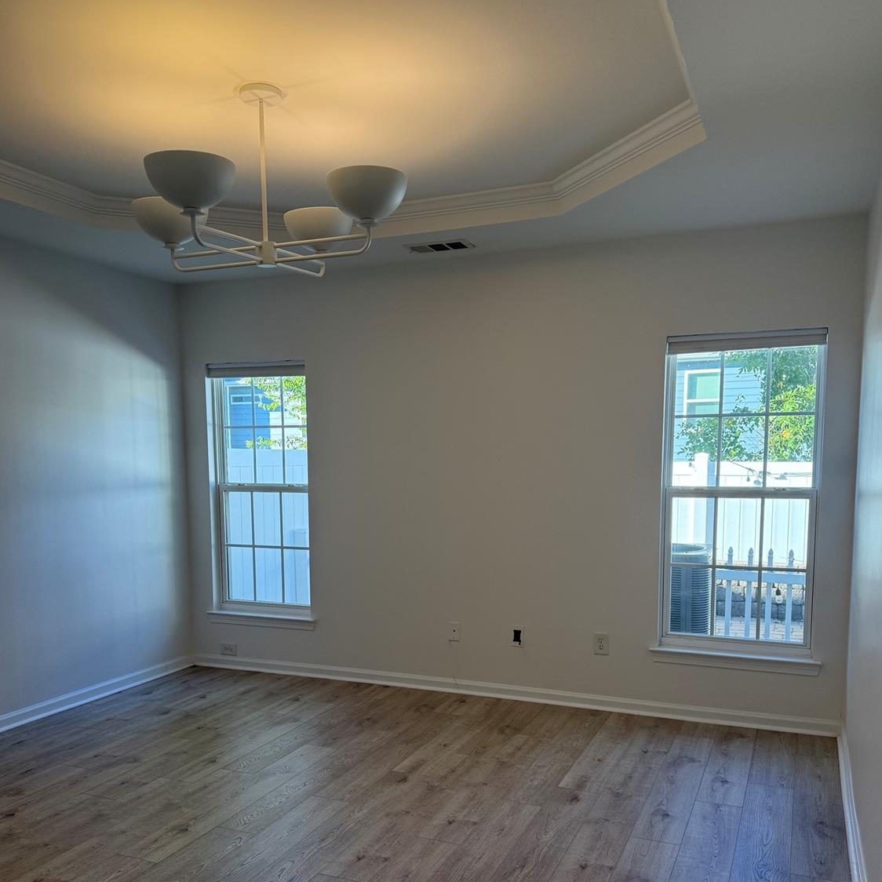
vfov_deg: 55.1
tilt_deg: -5.9
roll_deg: -0.1
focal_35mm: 29
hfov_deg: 55.6
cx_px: 439
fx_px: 836
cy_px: 543
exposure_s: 1/244
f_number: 1.78
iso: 100
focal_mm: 6.76
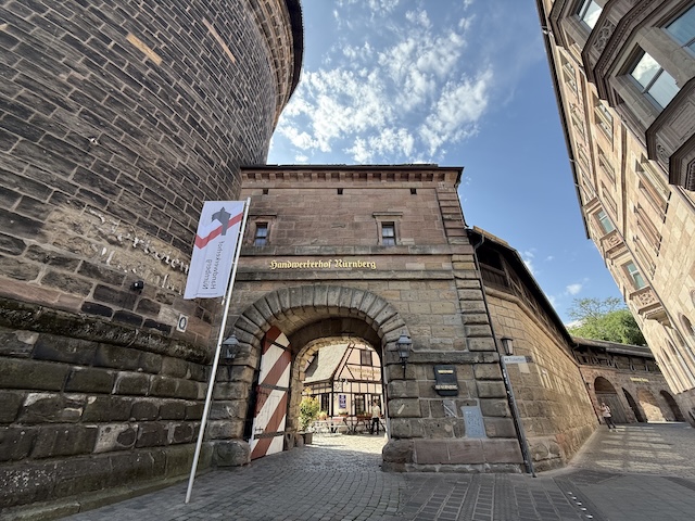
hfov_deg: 102.1
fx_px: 281
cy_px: 260
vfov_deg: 85.7
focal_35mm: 14
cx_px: 348
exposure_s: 1/445
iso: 64
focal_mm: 2.22
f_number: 2.2
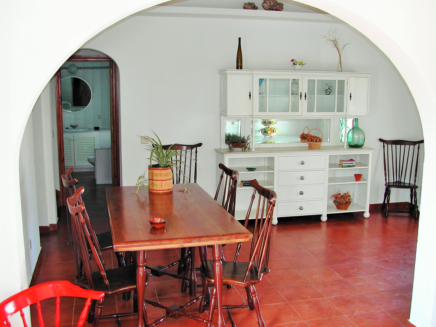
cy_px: 164
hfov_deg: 49.0
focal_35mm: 38
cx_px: 218
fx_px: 479
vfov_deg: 37.7
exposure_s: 1/30
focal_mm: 8
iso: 100
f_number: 2.8
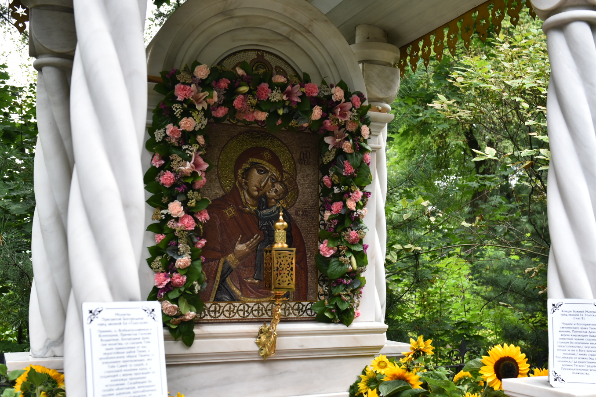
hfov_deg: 45.4
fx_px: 712
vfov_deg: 31.1
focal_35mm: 43
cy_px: 235
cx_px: 331
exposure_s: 1/400
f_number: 3.5
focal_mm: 36
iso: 800
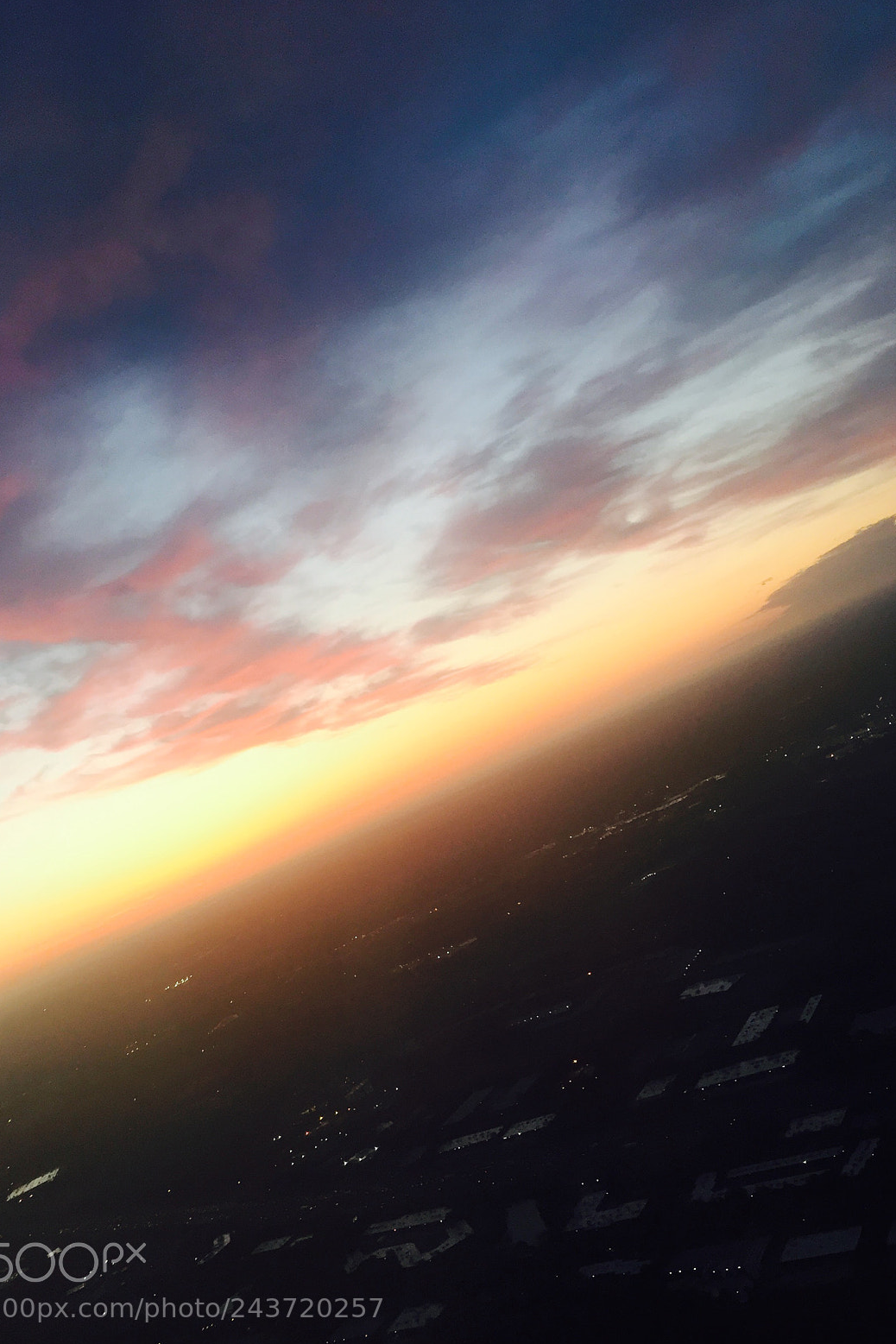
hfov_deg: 42.3
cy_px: 685
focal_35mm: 31
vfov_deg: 60.3
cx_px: 450
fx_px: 1157
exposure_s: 1/30
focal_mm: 4.15
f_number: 2.2
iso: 32
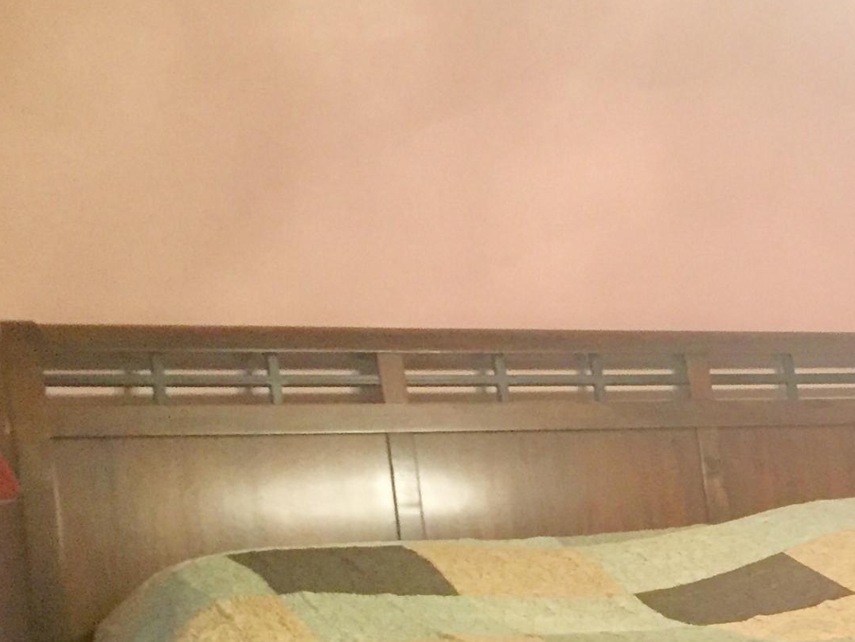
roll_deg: +0.6
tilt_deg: -7.6
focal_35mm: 81
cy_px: 668
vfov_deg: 17.7
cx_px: 982
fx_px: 2001
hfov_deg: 22.5
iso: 250
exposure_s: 1/20
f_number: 2.2
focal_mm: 4.15
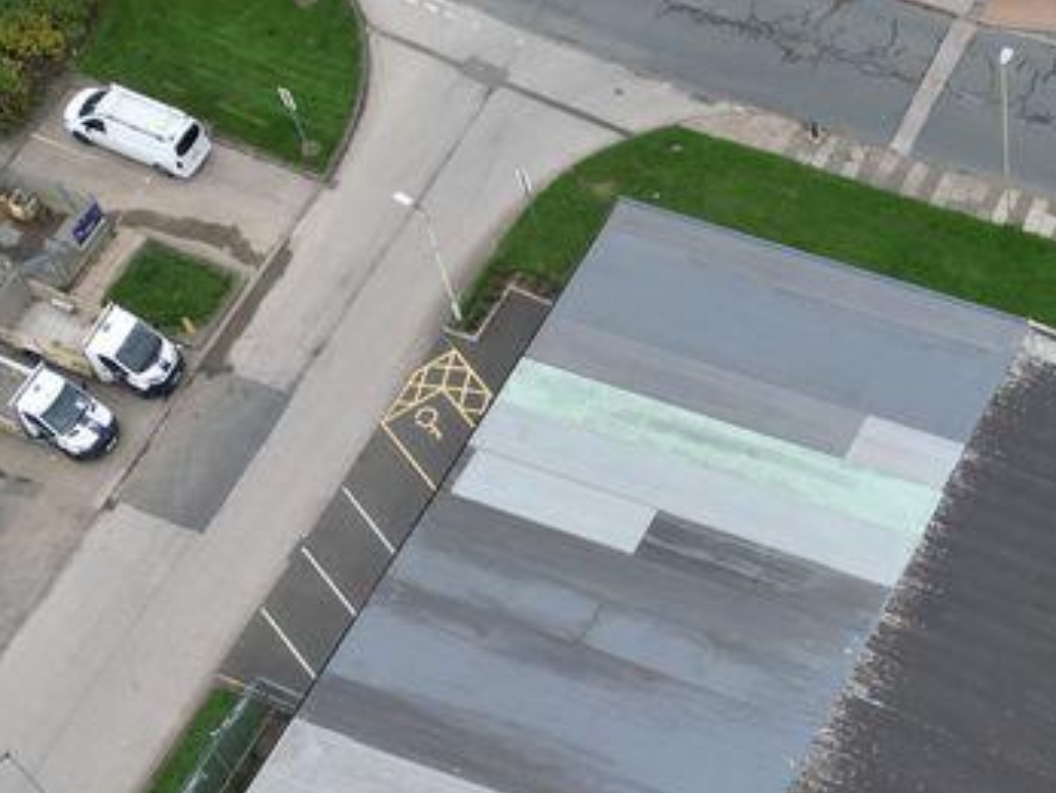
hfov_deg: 24.0
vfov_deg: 18.1
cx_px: 1108
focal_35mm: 77
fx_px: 2351
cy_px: 971
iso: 110
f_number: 1.7
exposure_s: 1/320
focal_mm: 6.72
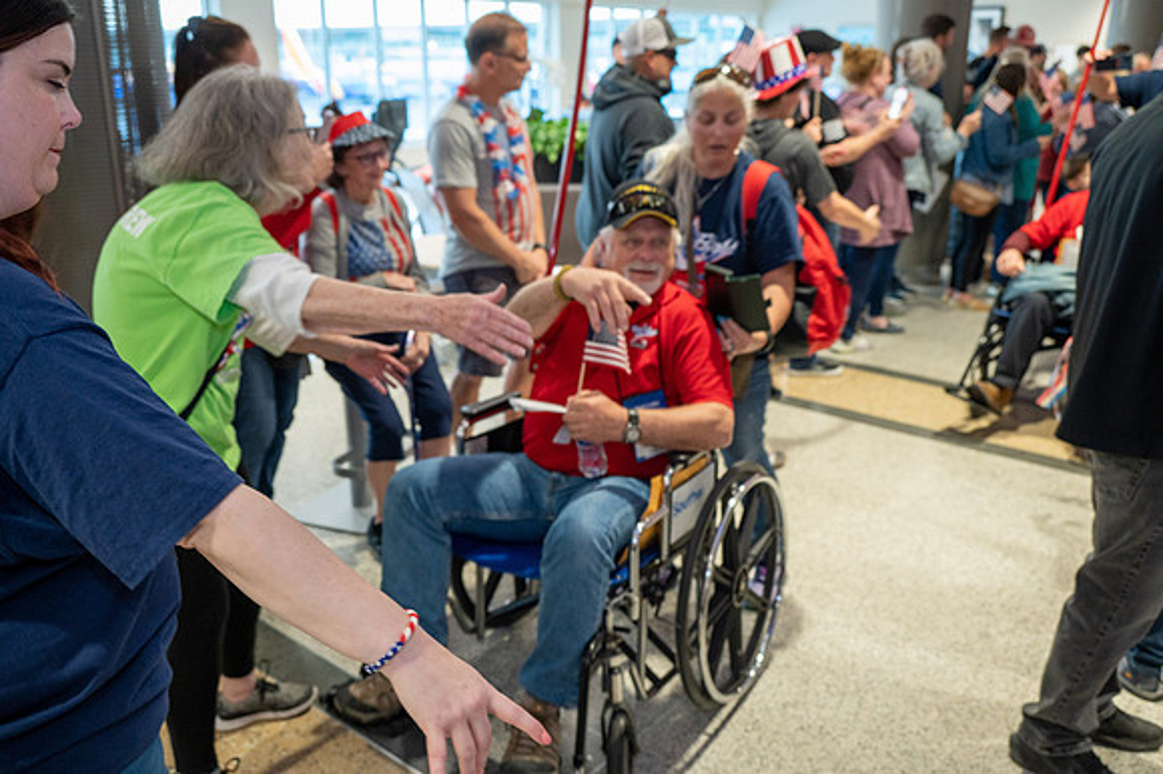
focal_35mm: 32
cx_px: 582
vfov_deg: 41.1
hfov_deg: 58.7
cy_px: 387
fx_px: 1033
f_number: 4.8
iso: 1800
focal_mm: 32
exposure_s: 1/40
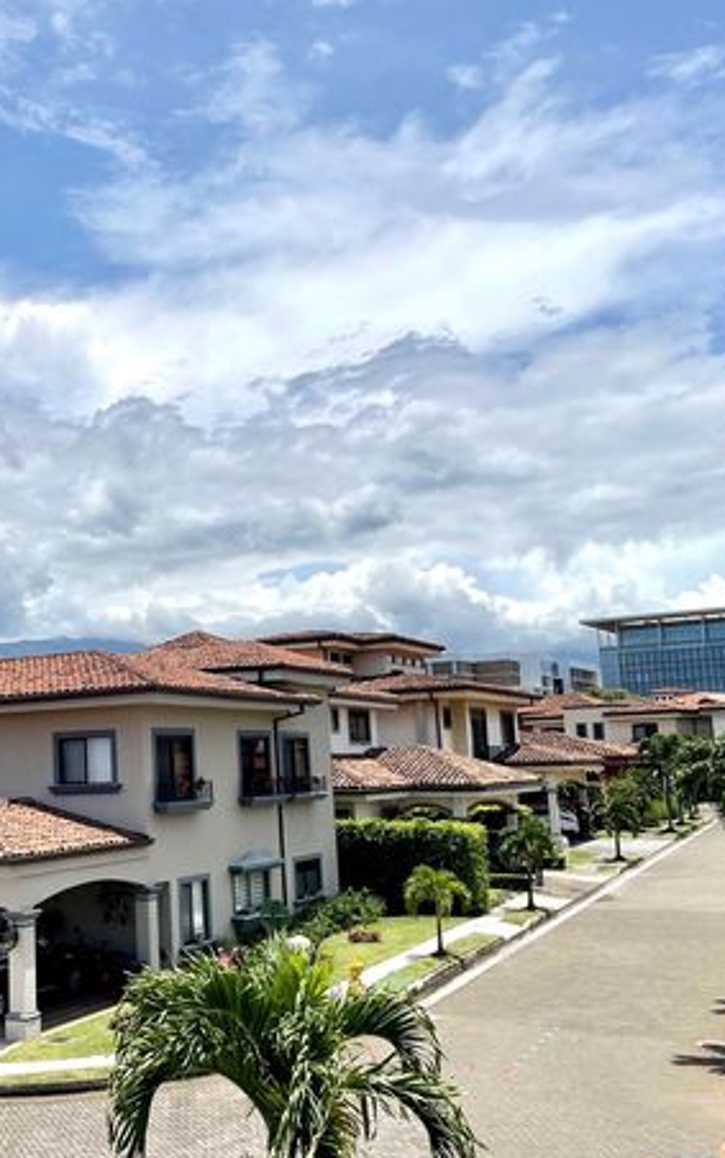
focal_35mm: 39
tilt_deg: +8.3
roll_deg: +2.2
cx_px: 108
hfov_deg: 31.6
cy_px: 612
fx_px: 1231
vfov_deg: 50.3
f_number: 1.6
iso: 32
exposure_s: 1/8403
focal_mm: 4.2
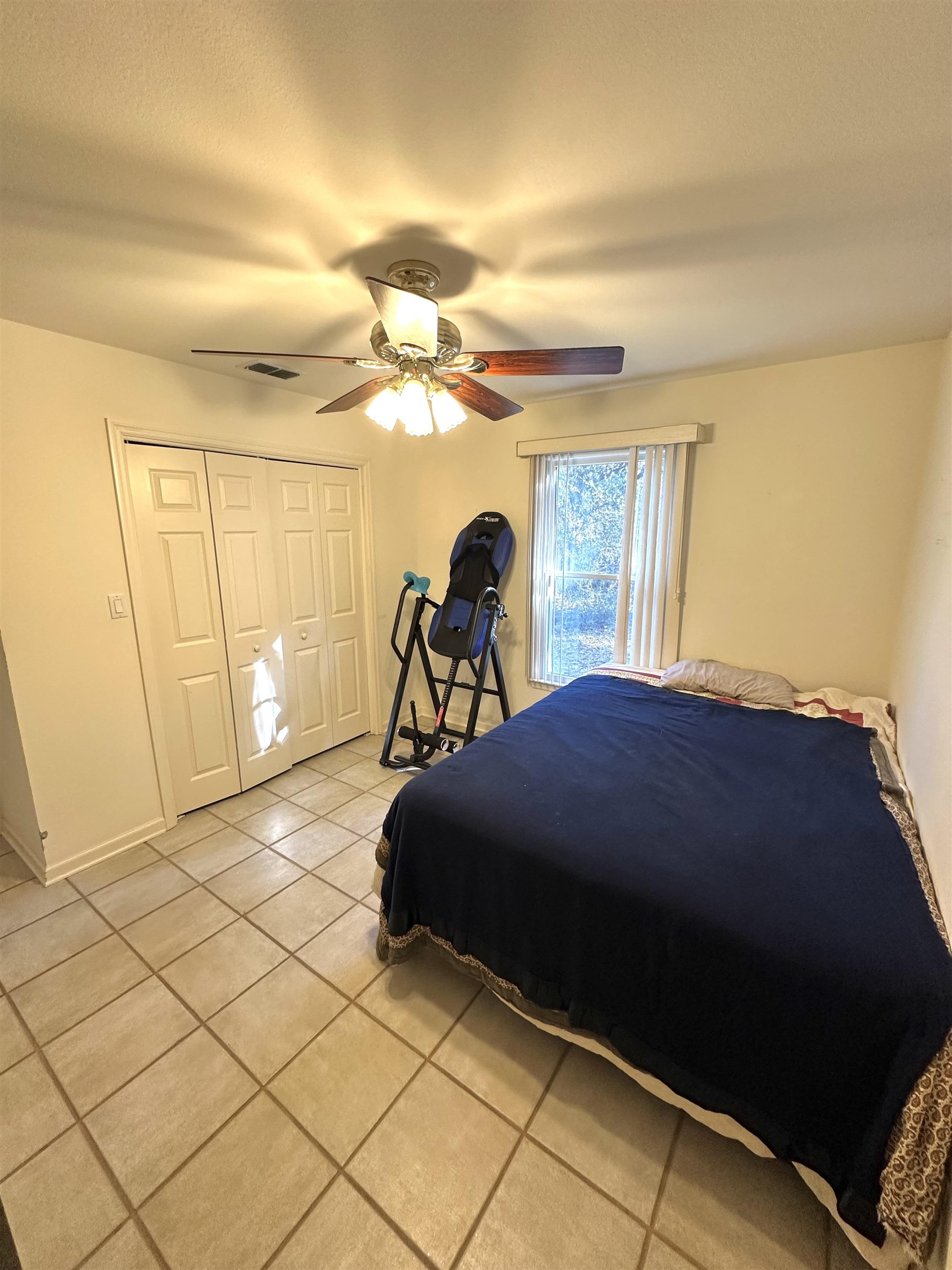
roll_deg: +0.1
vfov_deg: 102.1
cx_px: 476
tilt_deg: -10.9
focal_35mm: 14
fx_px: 513
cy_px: 635
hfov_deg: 85.7
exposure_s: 1/60
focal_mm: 2.22
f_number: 2.2
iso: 200
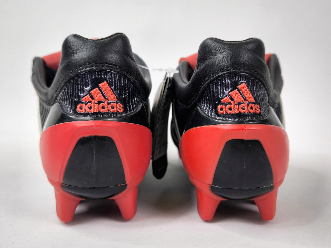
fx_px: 230
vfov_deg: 56.8
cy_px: 124
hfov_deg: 71.6
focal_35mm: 24
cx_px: 166
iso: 80
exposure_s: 1/100
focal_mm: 6.92
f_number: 1.9
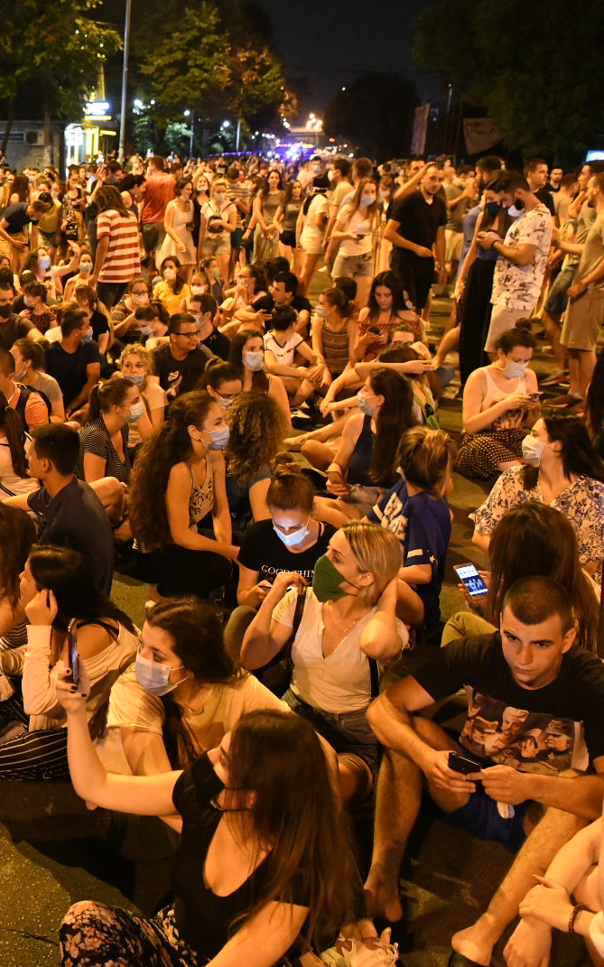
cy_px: 480
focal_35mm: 37
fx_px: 975
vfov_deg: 52.8
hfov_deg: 31.0
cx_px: -44
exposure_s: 1/60
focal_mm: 24
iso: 10000
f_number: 4.5
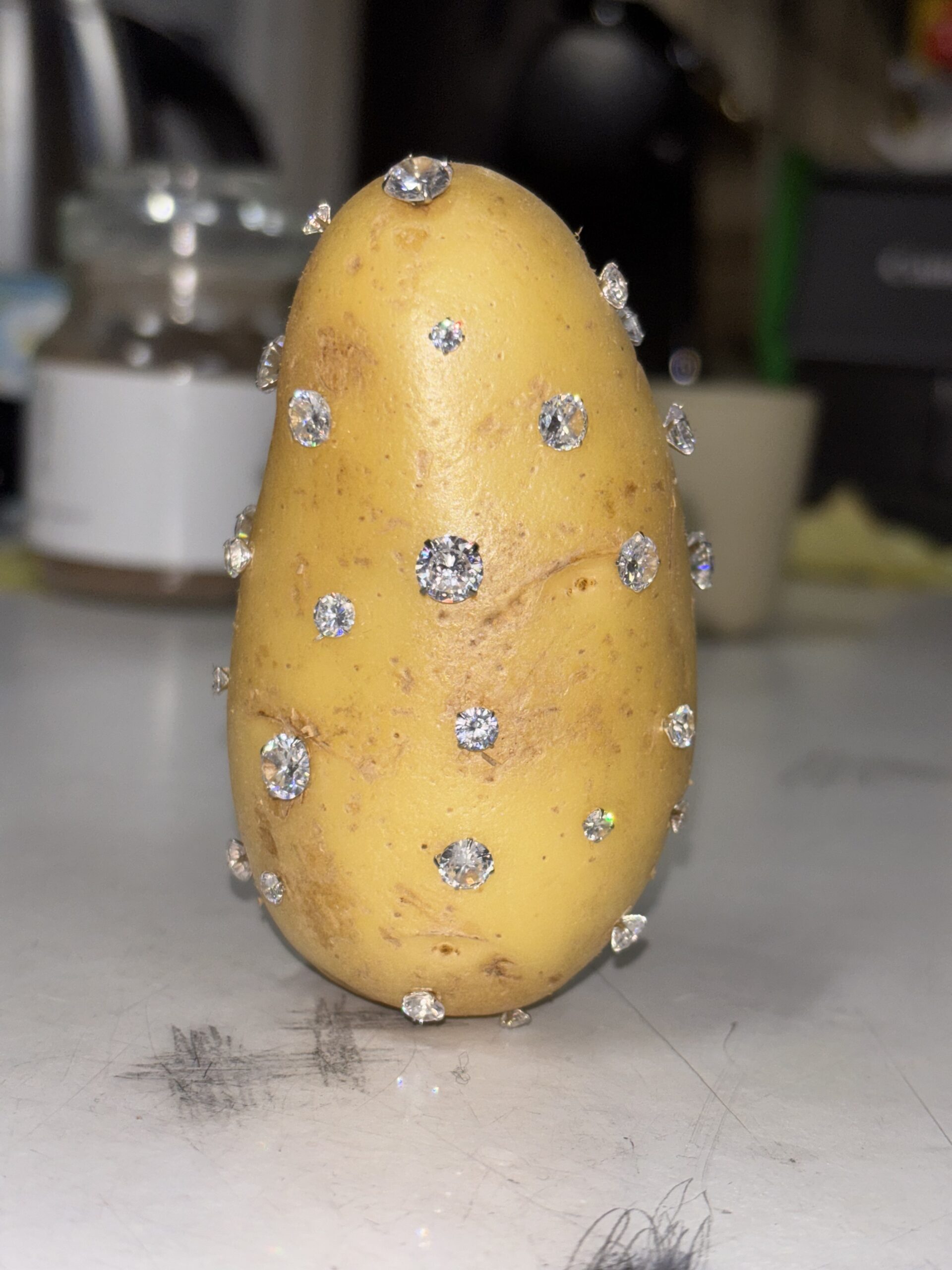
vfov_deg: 36.8
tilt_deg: -9.3
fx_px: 1907
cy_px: 635
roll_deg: -4.4
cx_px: 476
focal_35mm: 52
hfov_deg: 28.0
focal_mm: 5.96
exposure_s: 1/69
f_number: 1.6
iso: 25
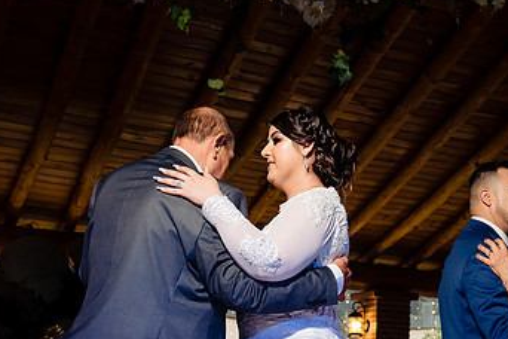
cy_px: 246
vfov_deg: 17.4
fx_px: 1101
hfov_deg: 25.8
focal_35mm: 78
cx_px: 364
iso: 2000
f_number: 6.3
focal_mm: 46
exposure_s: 1/200
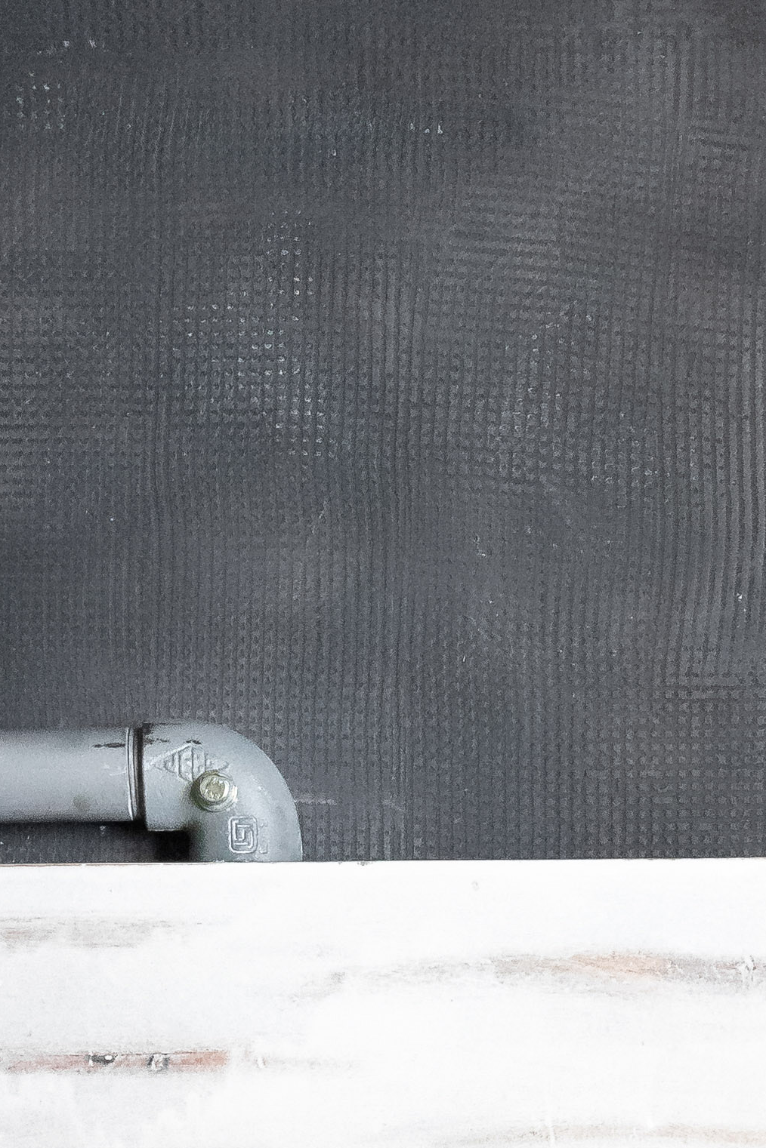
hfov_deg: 10.9
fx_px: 3989
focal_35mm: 125
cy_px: 1365
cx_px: 693
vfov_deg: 15.8
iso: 3200
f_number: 6.3
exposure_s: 1/60
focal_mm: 20
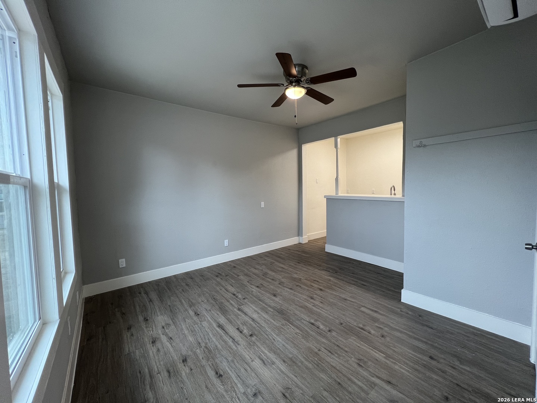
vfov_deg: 89.9
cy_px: 202
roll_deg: +1.6
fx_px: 202
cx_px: 268
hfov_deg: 106.2
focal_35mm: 13
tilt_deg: -4.1
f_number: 1.8
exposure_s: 1/99
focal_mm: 1.57
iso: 125
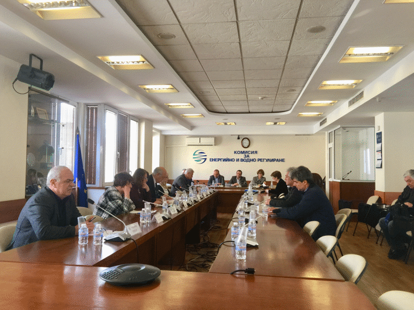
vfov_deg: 48.2
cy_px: 155
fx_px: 347
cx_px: 207
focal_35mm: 29
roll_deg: -1.7
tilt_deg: +2.3
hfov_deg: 61.7
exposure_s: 1/17
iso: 40
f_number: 2.2
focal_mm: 4.15
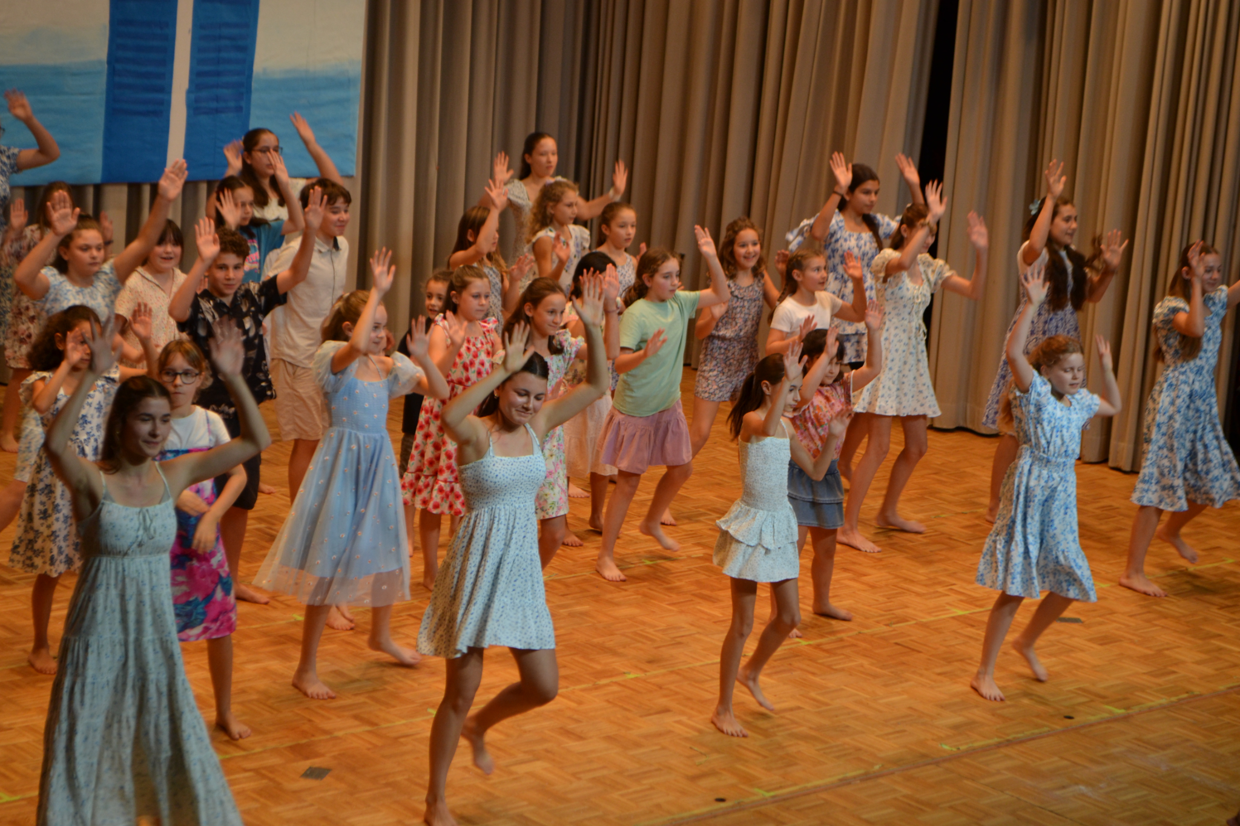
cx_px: 620
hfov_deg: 24.6
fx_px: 2841
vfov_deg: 16.6
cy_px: 413
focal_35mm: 82
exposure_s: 1/100
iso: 400
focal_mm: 55
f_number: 5.6
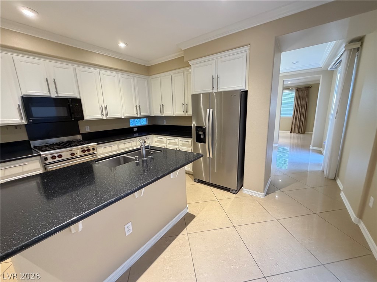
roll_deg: +2.6
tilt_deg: -11.9
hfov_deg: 102.1
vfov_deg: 85.7
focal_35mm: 14
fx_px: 152
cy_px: 141
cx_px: 188
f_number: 2.2
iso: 640
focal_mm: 2.22
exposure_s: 1/60
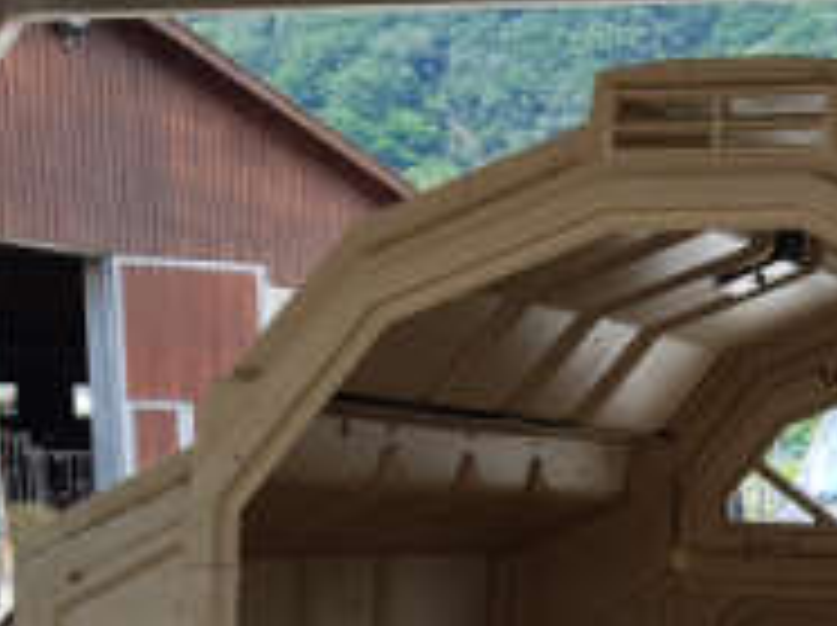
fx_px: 2028
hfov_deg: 22.0
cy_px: 964
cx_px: 936
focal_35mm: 84
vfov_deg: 15.9
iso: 40
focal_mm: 4.2
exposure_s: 1/209
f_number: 1.7
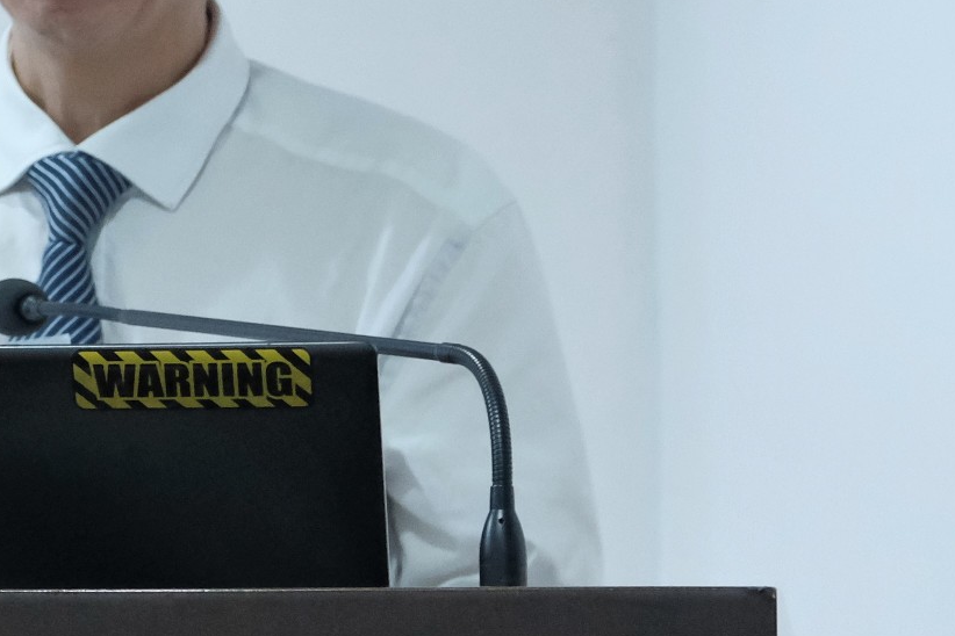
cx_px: -221
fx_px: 5199
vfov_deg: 7.0
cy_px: 364
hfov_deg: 10.3
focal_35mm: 196
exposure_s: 1/125
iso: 4000
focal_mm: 37.4
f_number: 4
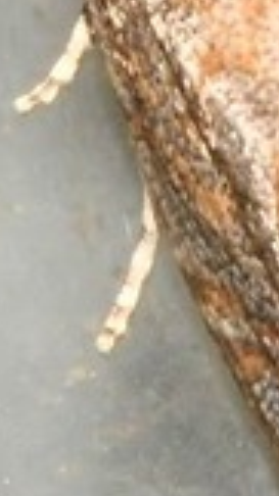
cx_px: 196
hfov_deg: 1.9
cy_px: -141
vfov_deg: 3.3
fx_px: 8598
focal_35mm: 653
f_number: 32
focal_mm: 105
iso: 250
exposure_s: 1/60
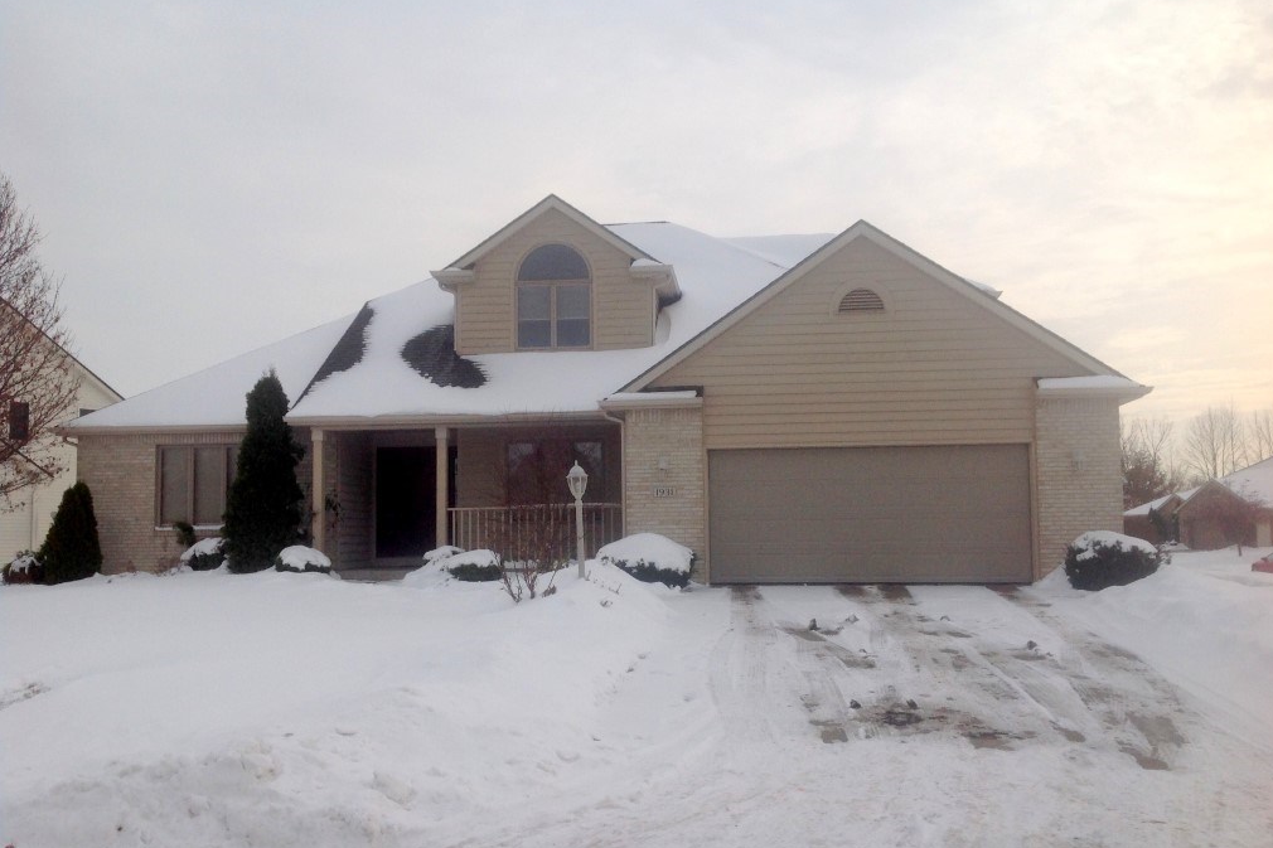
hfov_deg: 51.9
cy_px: 450
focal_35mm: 37
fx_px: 1308
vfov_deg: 35.9
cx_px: 647
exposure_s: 1/4329
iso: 64
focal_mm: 4.28
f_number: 2.4
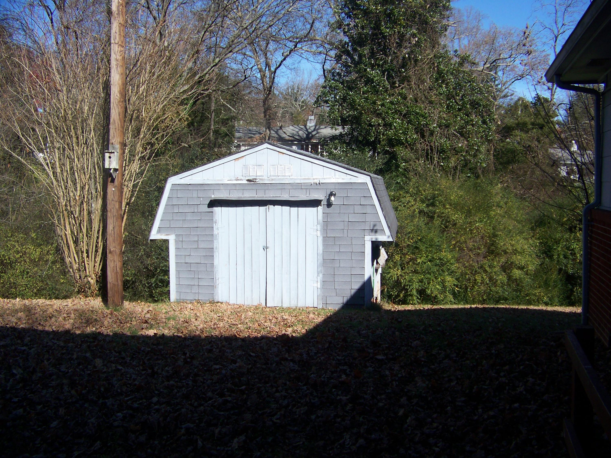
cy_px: 229
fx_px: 635
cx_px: 306
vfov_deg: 39.7
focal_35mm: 36
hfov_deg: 51.4
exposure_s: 1/800
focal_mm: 5.85
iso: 64
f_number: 2.8
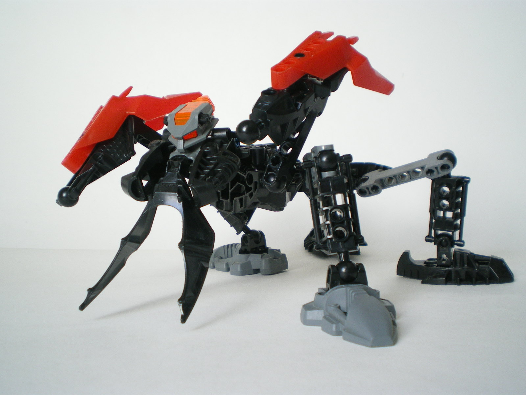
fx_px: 638
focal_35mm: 42
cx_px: 263
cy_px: 198
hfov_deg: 44.8
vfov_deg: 34.3
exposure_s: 1/50
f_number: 3.5
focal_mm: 7.4
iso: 160
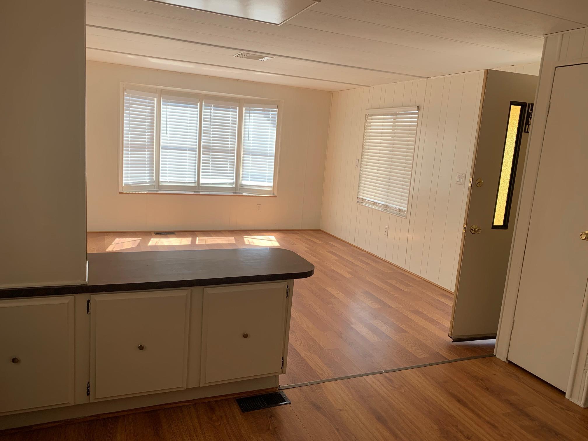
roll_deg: -4.0
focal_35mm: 26
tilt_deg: -10.4
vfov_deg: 53.1
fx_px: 442
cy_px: 220
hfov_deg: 67.3
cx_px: 294
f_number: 1.8
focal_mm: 4.25
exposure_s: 1/121
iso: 40
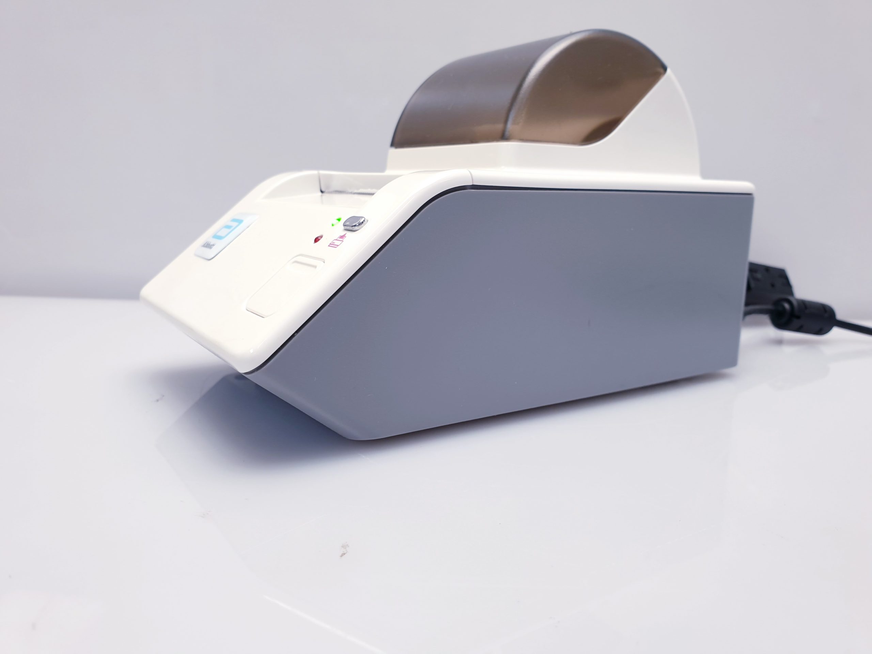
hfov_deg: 67.3
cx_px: 436
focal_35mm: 26
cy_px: 327
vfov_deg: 53.1
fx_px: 655
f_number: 2.4
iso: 50
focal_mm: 4.3
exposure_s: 1/50
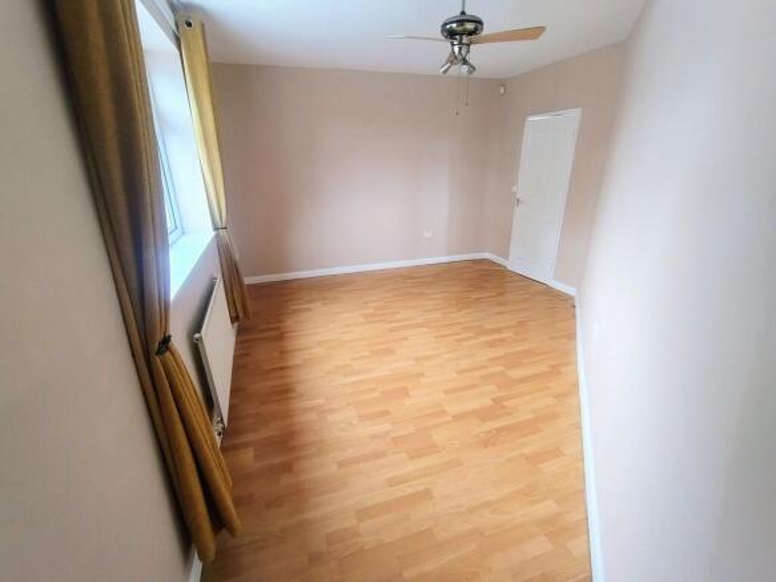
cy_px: 291
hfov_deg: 94.5
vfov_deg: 78.1
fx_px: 359
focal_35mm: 16
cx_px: 388
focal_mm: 1.66
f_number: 2.2
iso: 184
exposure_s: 1/50
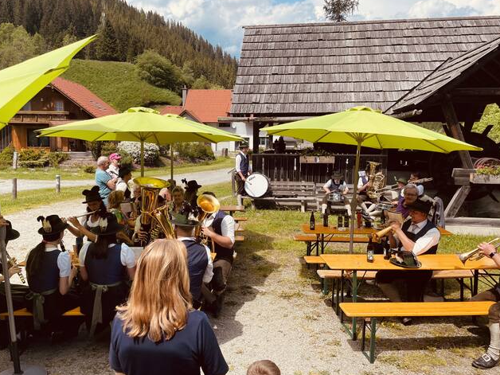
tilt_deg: -5.8
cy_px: 172
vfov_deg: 48.2
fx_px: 419
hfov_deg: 61.6
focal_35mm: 29
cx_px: 241
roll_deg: -0.4
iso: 32
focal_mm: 4.2
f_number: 1.6
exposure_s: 1/2174
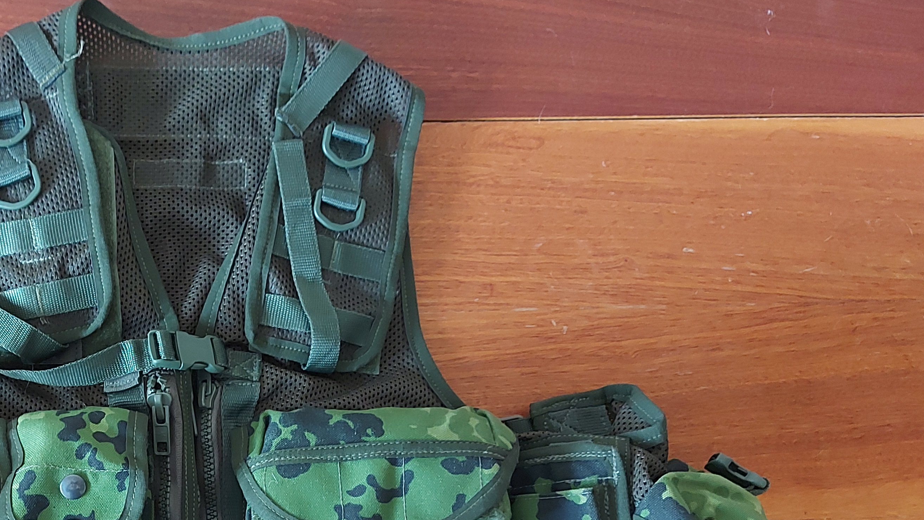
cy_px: 478
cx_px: 166
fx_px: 1127
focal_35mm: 46
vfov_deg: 25.1
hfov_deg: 42.3
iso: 320
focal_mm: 5.23
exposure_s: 1/25
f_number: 1.8
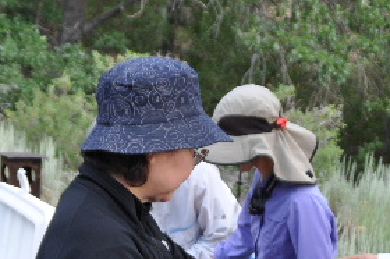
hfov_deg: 17.5
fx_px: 1266
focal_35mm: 117
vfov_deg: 11.5
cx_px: 199
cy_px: 307
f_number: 4.5
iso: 400
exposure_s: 1/80
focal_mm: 28
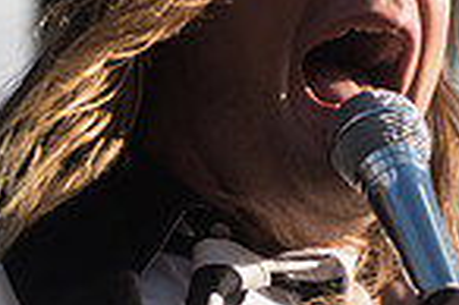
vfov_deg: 3.7
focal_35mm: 367
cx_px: -26
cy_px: 182
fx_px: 4674
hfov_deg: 5.6
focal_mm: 80
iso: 250
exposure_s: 1/2500
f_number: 4
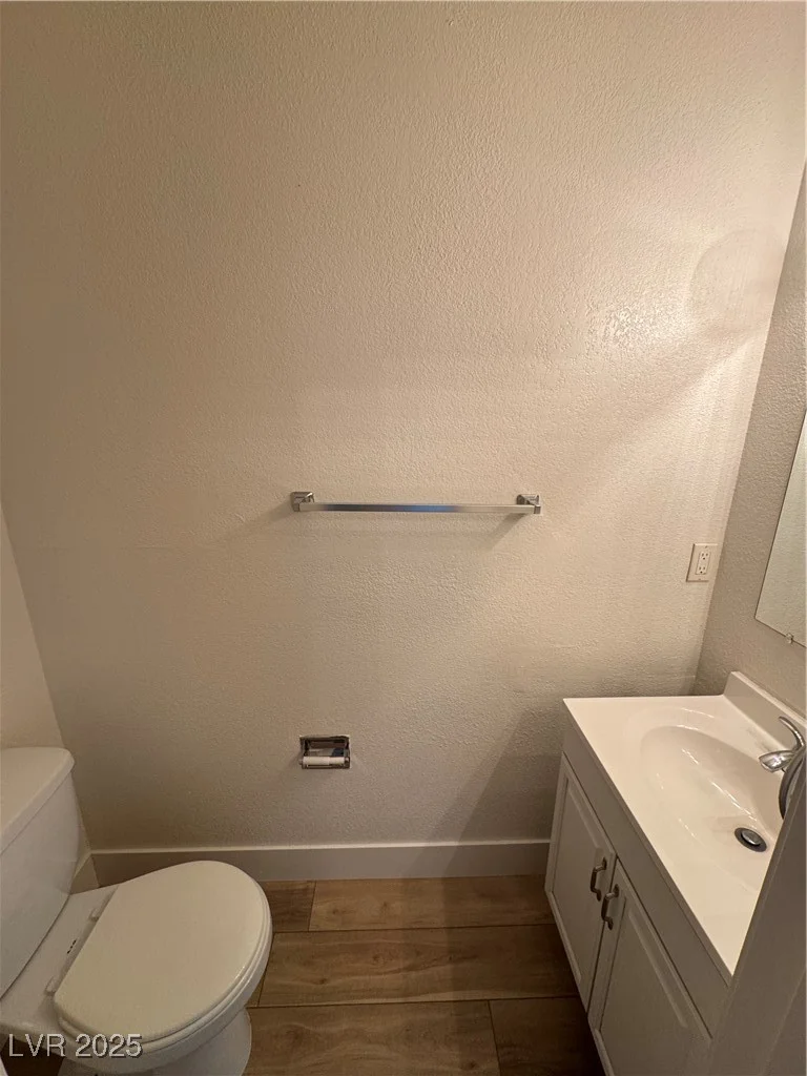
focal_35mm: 14
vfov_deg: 102.1
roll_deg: +0.1
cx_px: 404
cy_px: 538
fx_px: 435
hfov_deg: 85.7
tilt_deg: -16.2
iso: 160
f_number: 2.2
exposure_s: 1/120
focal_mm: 2.22
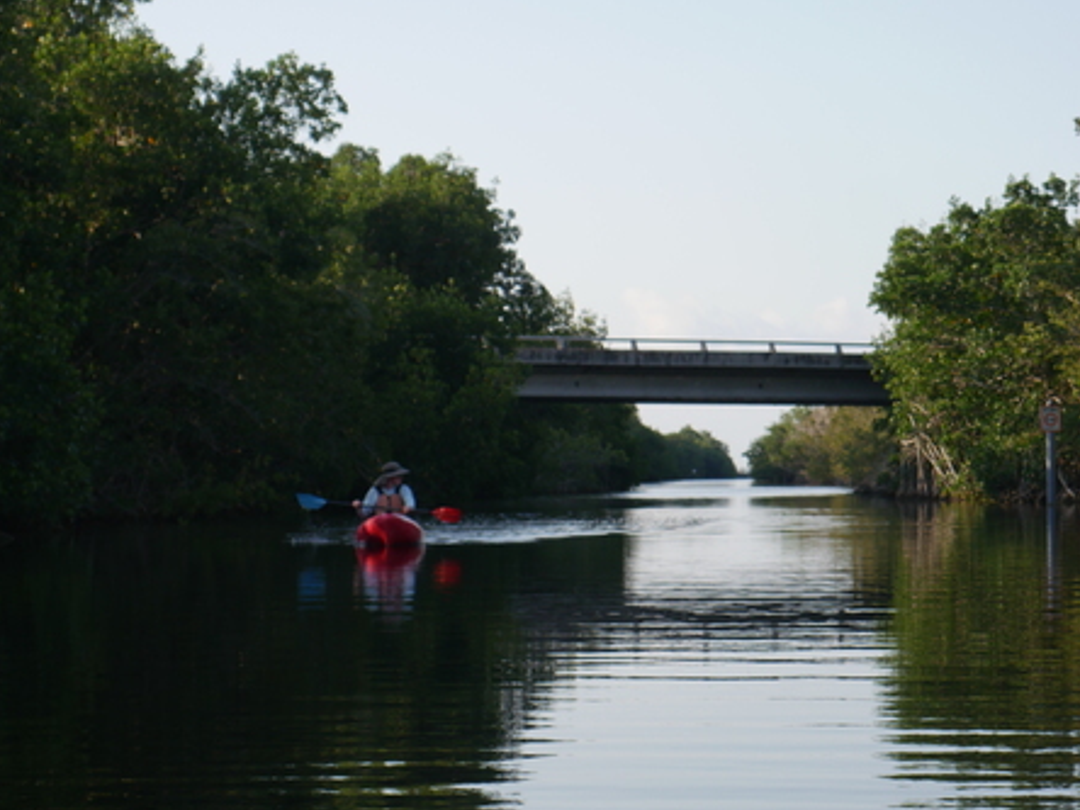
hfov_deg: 18.5
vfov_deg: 14.0
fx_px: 3307
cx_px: 547
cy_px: 401
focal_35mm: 106
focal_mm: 42
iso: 200
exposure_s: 1/250
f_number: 7.1
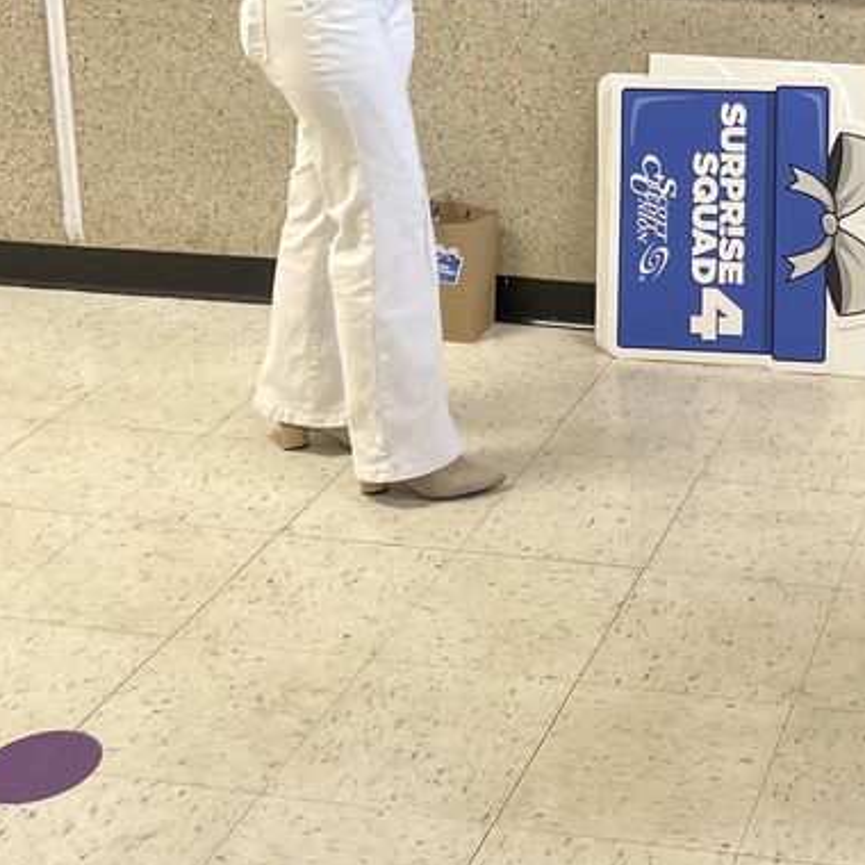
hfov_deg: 26.4
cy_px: 18
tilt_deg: -11.5
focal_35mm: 62
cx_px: 849
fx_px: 1753
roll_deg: -2.2
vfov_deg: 26.4
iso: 160
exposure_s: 1/60
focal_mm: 4.2
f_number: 1.6
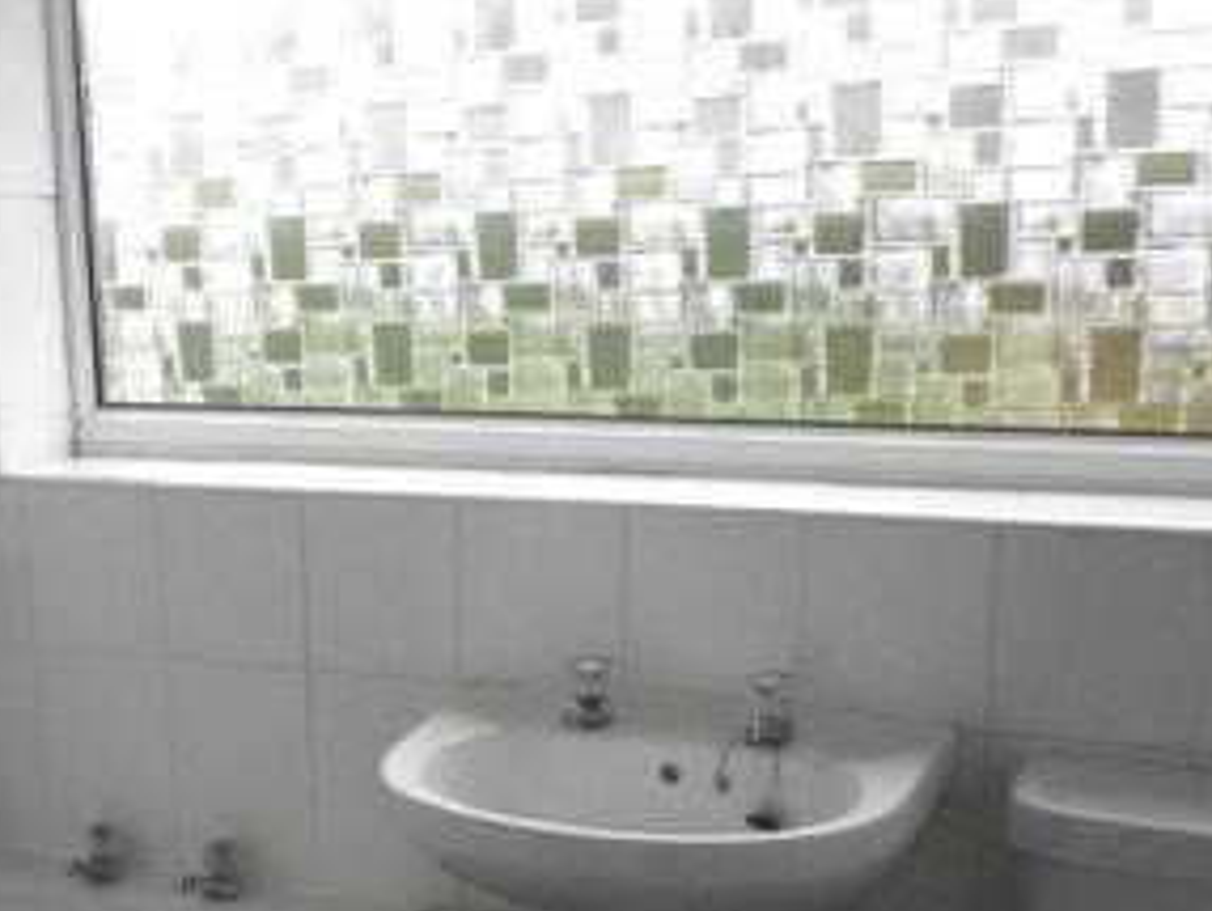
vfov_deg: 25.3
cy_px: 718
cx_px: 320
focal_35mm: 57
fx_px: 1997
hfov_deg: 33.2
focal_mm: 5.05
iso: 640
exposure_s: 1/50
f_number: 3.5
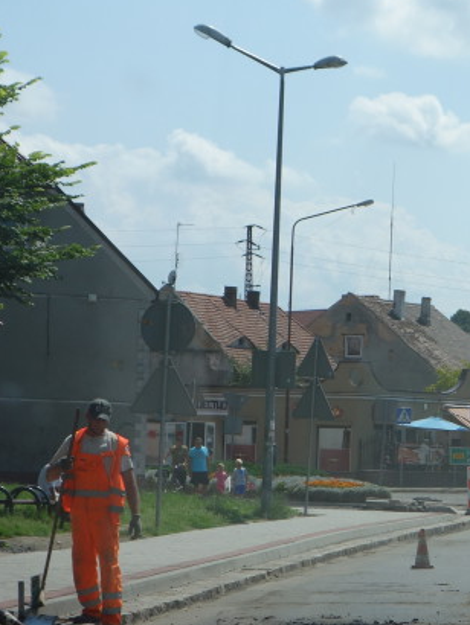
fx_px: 2604
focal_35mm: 144
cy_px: 392
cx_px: 607
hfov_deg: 10.1
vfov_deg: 13.7
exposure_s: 1/800
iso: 125
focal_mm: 22.25
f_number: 5.6
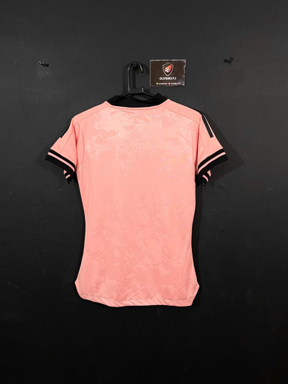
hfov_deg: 53.1
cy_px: 192
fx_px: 288
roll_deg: +0.7
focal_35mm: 26
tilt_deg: -7.6
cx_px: 144
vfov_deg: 67.3
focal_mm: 4.25
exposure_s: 1/60
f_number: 1.8
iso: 160
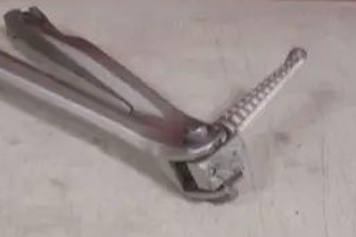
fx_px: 494
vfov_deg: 26.9
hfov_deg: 39.1
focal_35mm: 50
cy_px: 104
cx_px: 112
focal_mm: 4.6
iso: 320
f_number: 3.5
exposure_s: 1/30
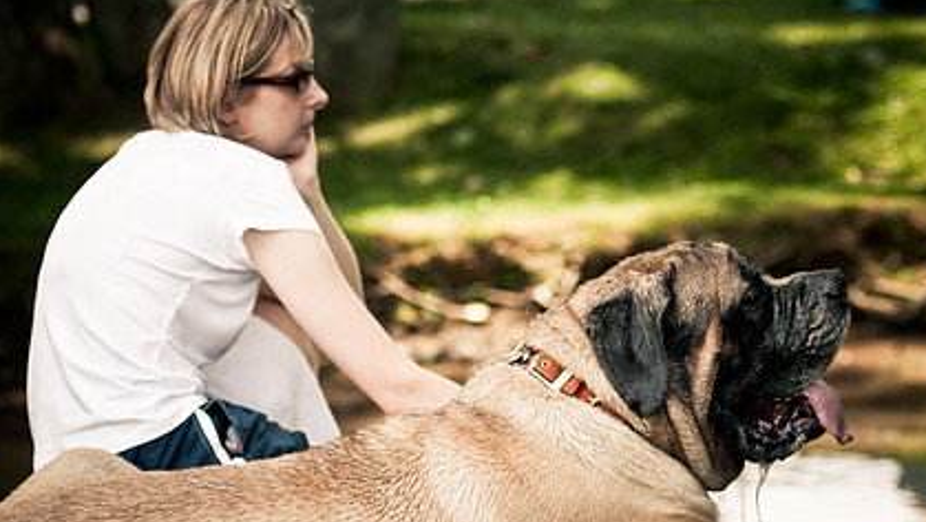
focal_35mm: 152
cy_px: 346
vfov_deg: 8.0
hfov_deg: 14.1
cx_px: 495
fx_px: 3733
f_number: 2.8
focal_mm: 70
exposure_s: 1/2000
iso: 200
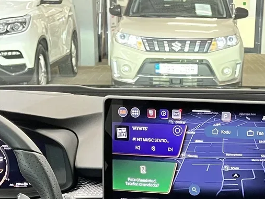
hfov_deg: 23.6
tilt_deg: -21.5
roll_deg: -1.0
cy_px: 252
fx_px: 628
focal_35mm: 82
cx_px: 191
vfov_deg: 17.0
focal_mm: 5.1
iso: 500
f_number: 1.6
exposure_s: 1/60
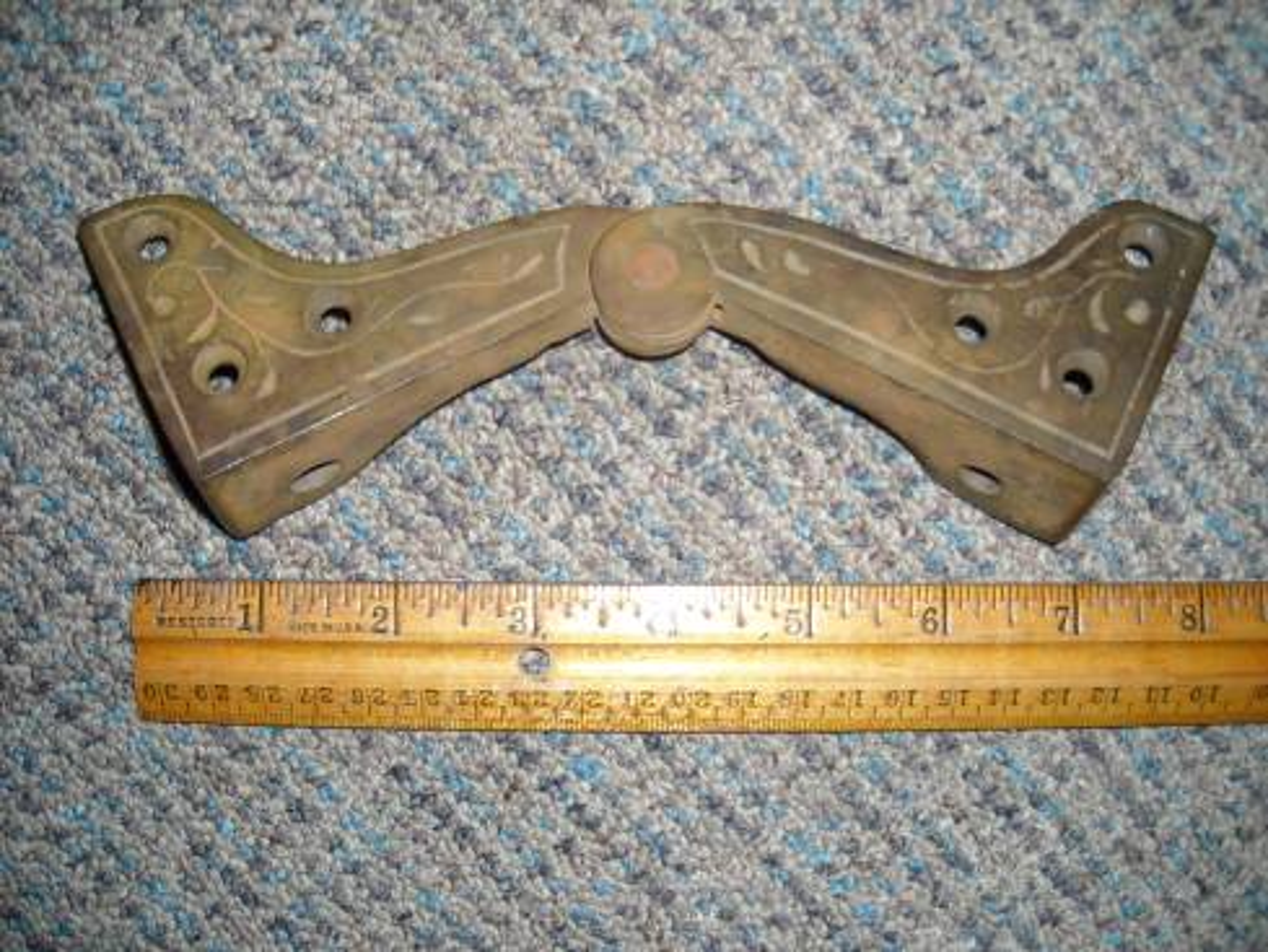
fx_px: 1282
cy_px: 476
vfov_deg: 40.7
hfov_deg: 52.6
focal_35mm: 35
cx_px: 634
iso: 200
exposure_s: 1/60
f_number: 2.8
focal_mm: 5.7
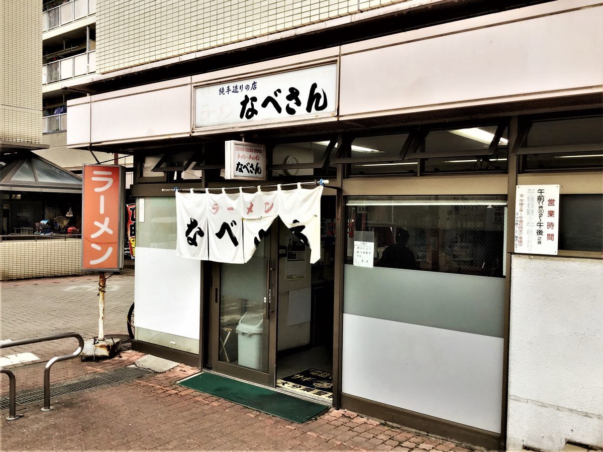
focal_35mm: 31
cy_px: 226
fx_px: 540
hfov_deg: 58.4
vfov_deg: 45.4
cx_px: 302
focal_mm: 3.3
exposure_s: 1/251
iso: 25
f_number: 2.4
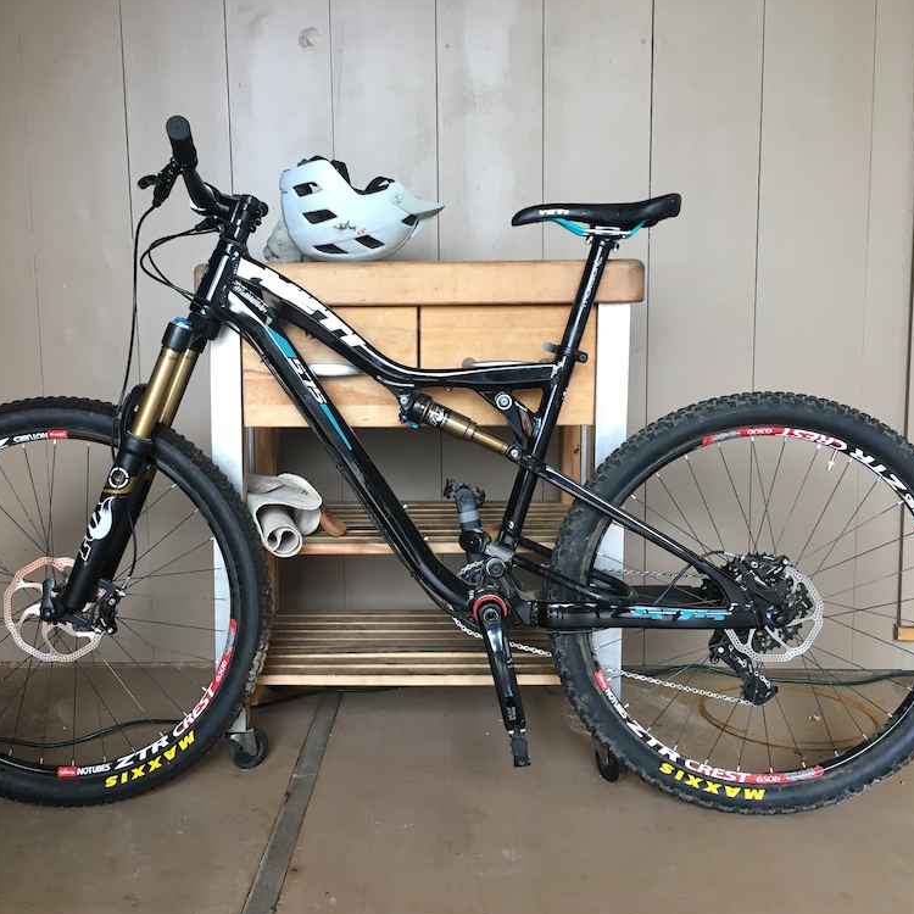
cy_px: 463
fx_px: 1046
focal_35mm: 35
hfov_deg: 47.1
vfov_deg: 47.2
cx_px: 385
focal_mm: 4.15
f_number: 2.2
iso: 32
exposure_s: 1/40
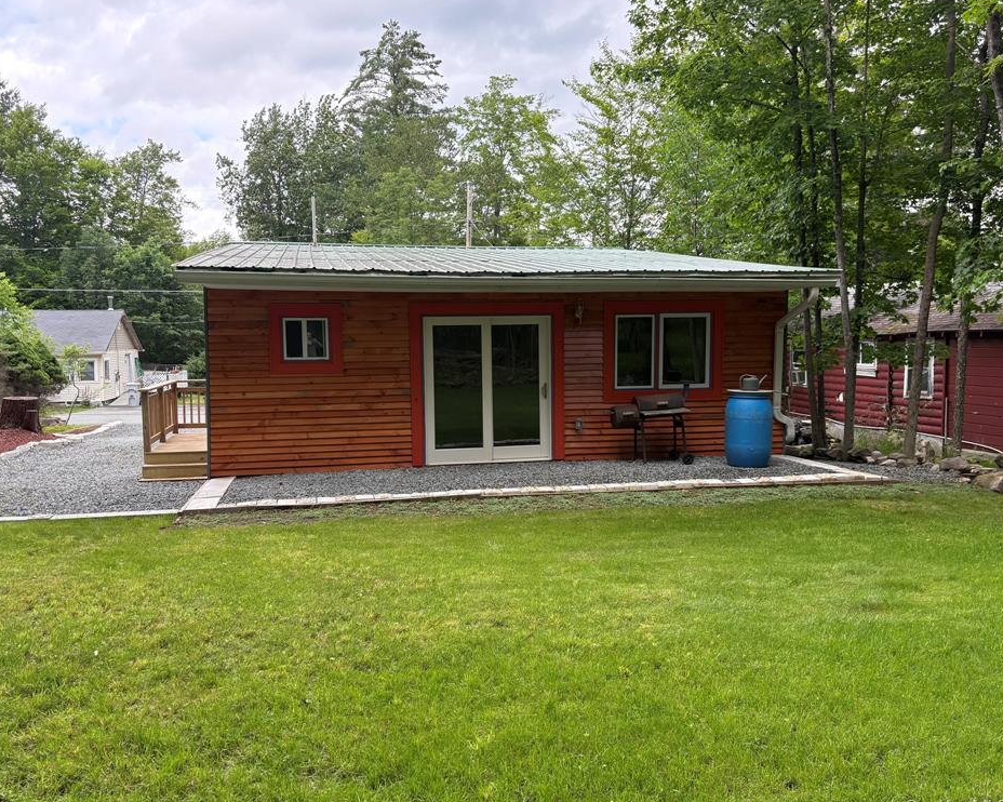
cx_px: 462
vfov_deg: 51.5
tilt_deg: -3.9
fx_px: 831
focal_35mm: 28
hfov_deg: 62.1
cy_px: 405
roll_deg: +0.9
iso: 64
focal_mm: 5.96
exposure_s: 1/422
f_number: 1.6
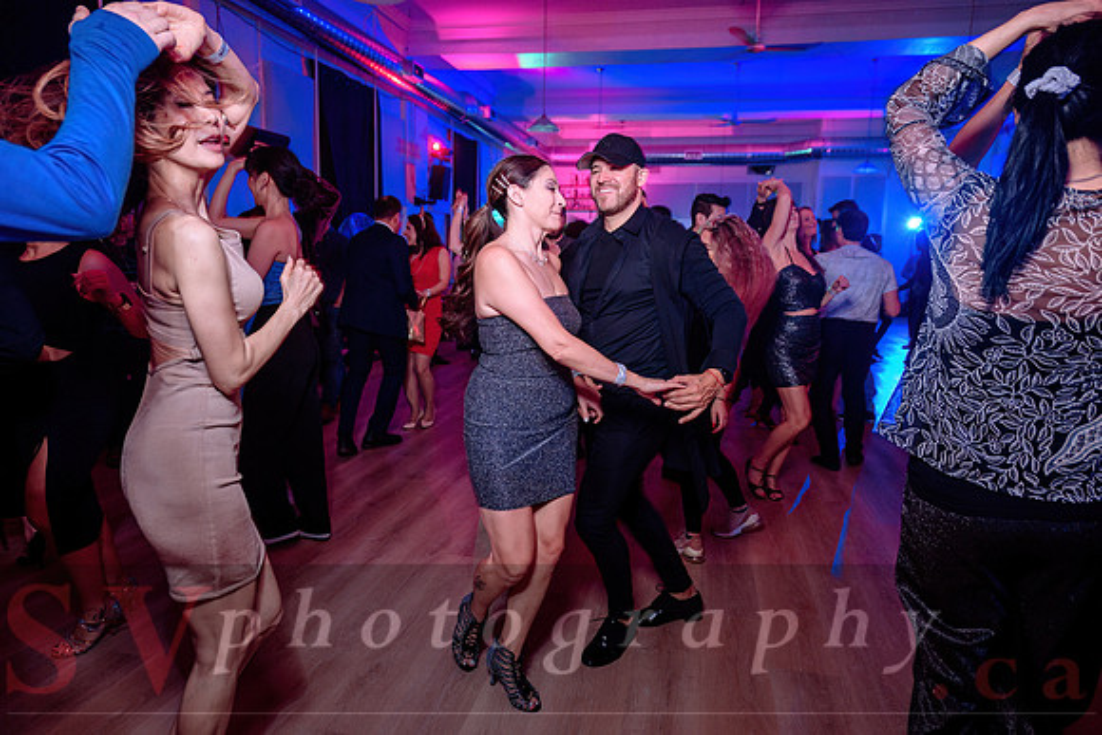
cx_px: 551
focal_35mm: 24
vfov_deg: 53.2
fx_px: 735
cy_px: 368
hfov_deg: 73.7
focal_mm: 24
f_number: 3.5
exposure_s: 1/50
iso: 800
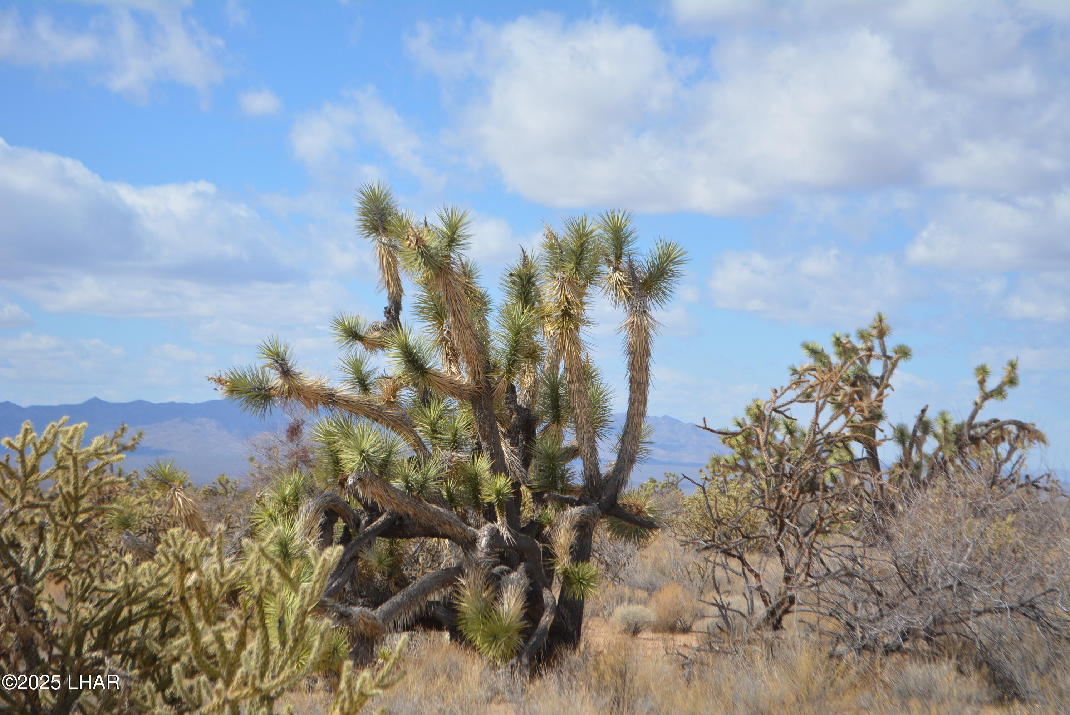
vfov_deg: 16.6
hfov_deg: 24.6
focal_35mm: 82
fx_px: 2454
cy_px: 358
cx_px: 535
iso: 400
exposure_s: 1/1600
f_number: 7.1
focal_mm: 55
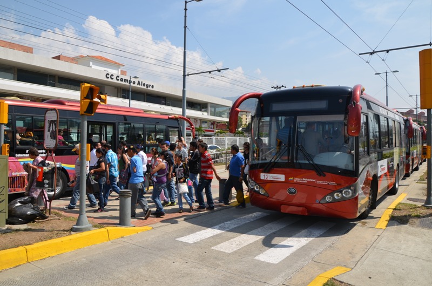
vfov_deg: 47.7
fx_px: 323
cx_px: 216
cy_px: 143
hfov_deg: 67.5
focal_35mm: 27
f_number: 9
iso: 100
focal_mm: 18
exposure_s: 1/250
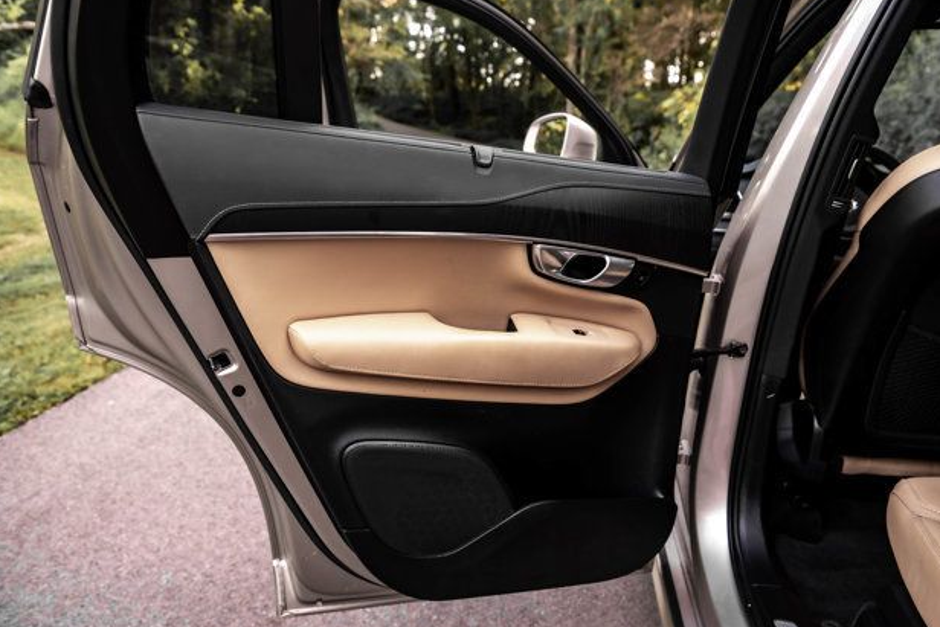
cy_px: 309
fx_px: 705
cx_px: 482
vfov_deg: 48.0
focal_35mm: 27
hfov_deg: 67.4
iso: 1000
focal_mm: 26
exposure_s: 1/200
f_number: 4
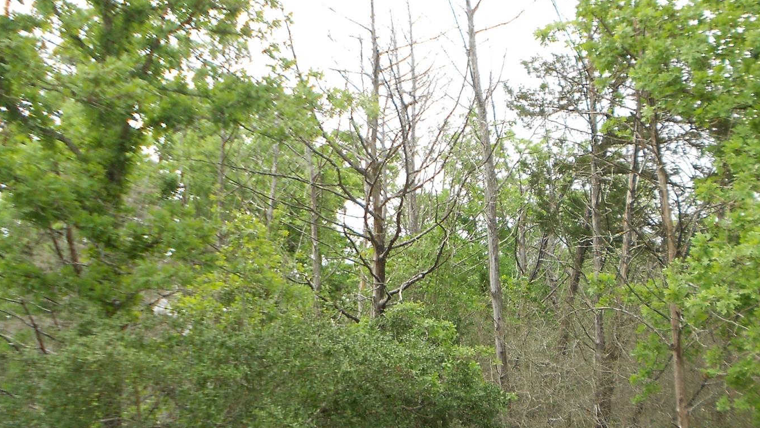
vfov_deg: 27.4
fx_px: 867
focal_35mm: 43
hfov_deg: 46.3
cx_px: 530
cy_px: 317
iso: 80
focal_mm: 4.6
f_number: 3.2
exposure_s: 1/125
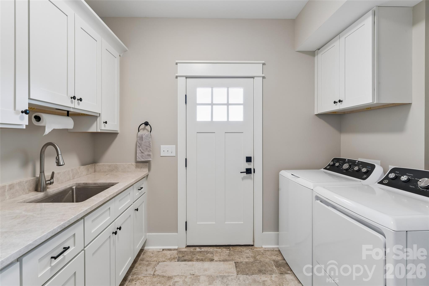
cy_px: 143
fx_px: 192
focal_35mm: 16
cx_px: 214
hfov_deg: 96.4
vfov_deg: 73.4
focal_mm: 16.1
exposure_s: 1/2.5
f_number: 13
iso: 400
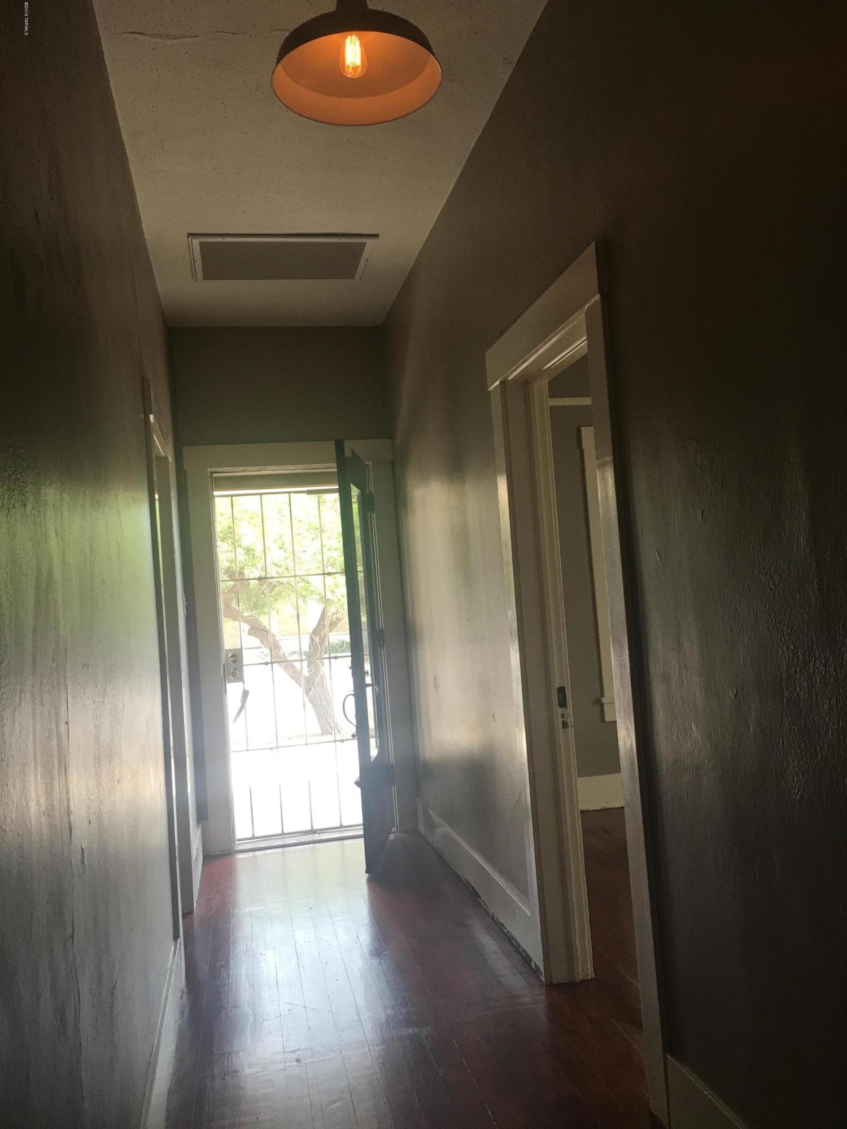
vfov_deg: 61.7
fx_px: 946
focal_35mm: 29
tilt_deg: +4.2
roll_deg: +3.6
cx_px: 424
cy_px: 564
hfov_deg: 48.2
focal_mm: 4.15
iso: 25
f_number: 2.2
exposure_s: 1/30
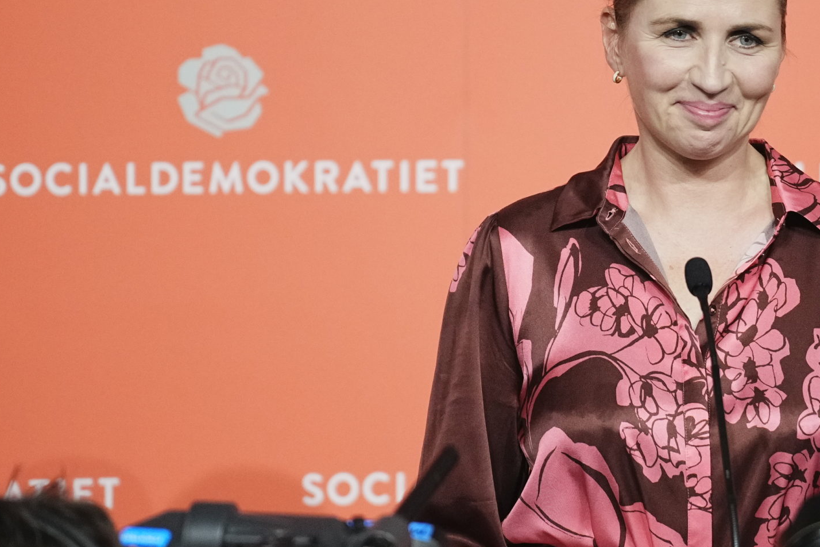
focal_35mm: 538
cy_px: 273
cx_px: 608
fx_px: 12253
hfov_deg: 3.8
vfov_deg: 2.6
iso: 3200
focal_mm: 200
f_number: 2.8
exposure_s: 1/320
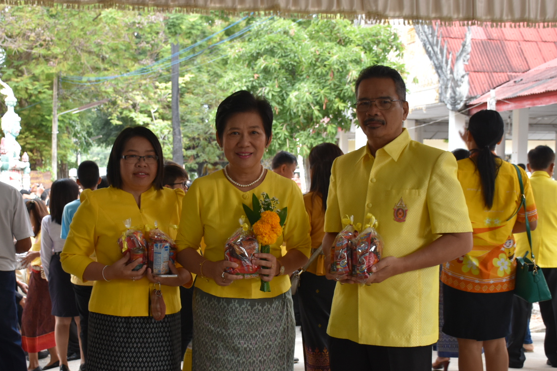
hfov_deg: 39.7
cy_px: 224
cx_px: 239
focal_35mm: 50
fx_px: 769
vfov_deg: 27.1
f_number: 4
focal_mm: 23
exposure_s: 1/60
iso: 450
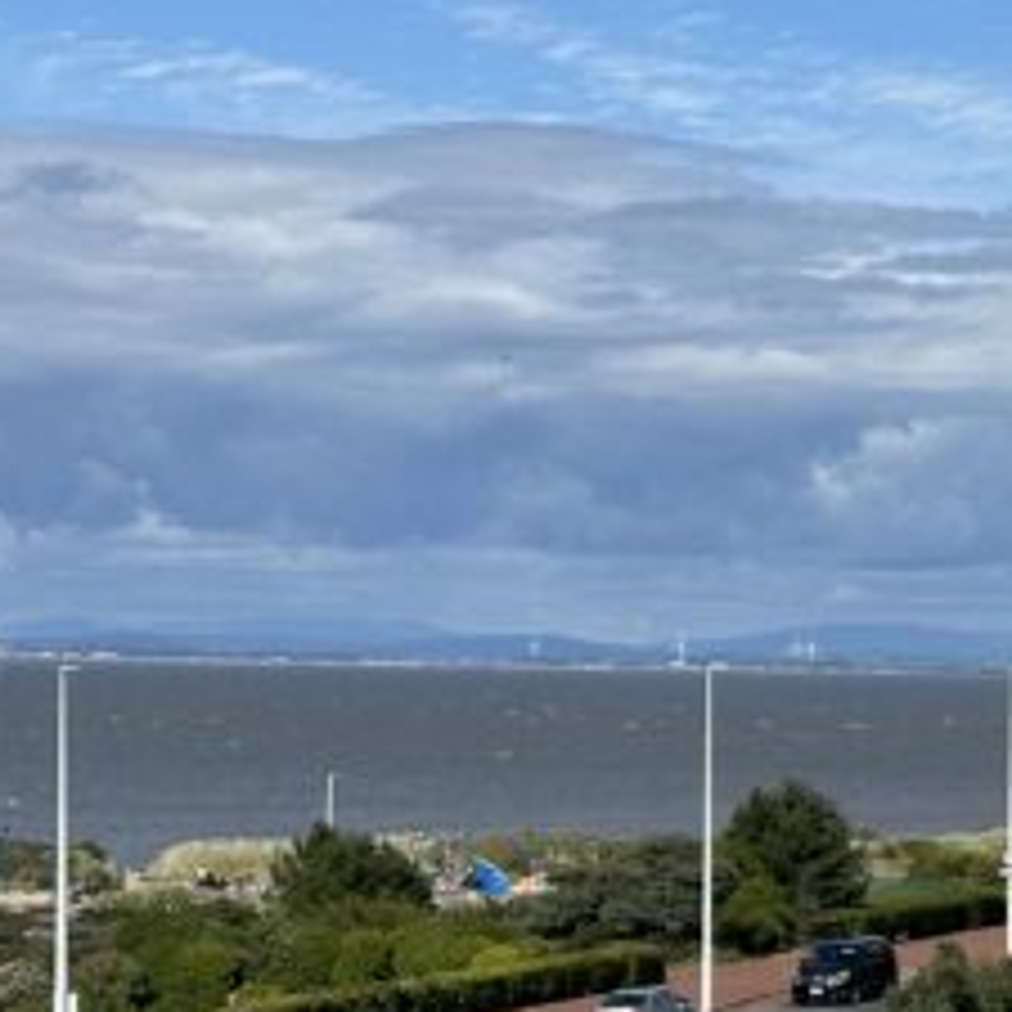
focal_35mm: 145
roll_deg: -0.7
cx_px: 1628
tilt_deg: -3.7
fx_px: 4796
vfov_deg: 12.0
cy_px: 895
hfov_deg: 11.4
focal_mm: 6.86
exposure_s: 1/6211
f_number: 1.78
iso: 64
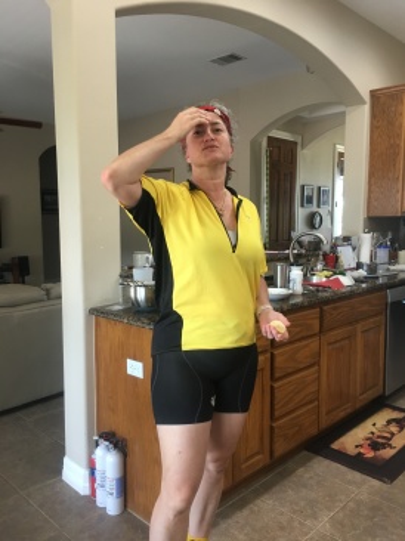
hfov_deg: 48.2
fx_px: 453
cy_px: 270
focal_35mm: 29
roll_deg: +0.9
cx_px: 202
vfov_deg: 61.7
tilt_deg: -5.7
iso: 80
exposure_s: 1/30
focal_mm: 4.15
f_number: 2.2
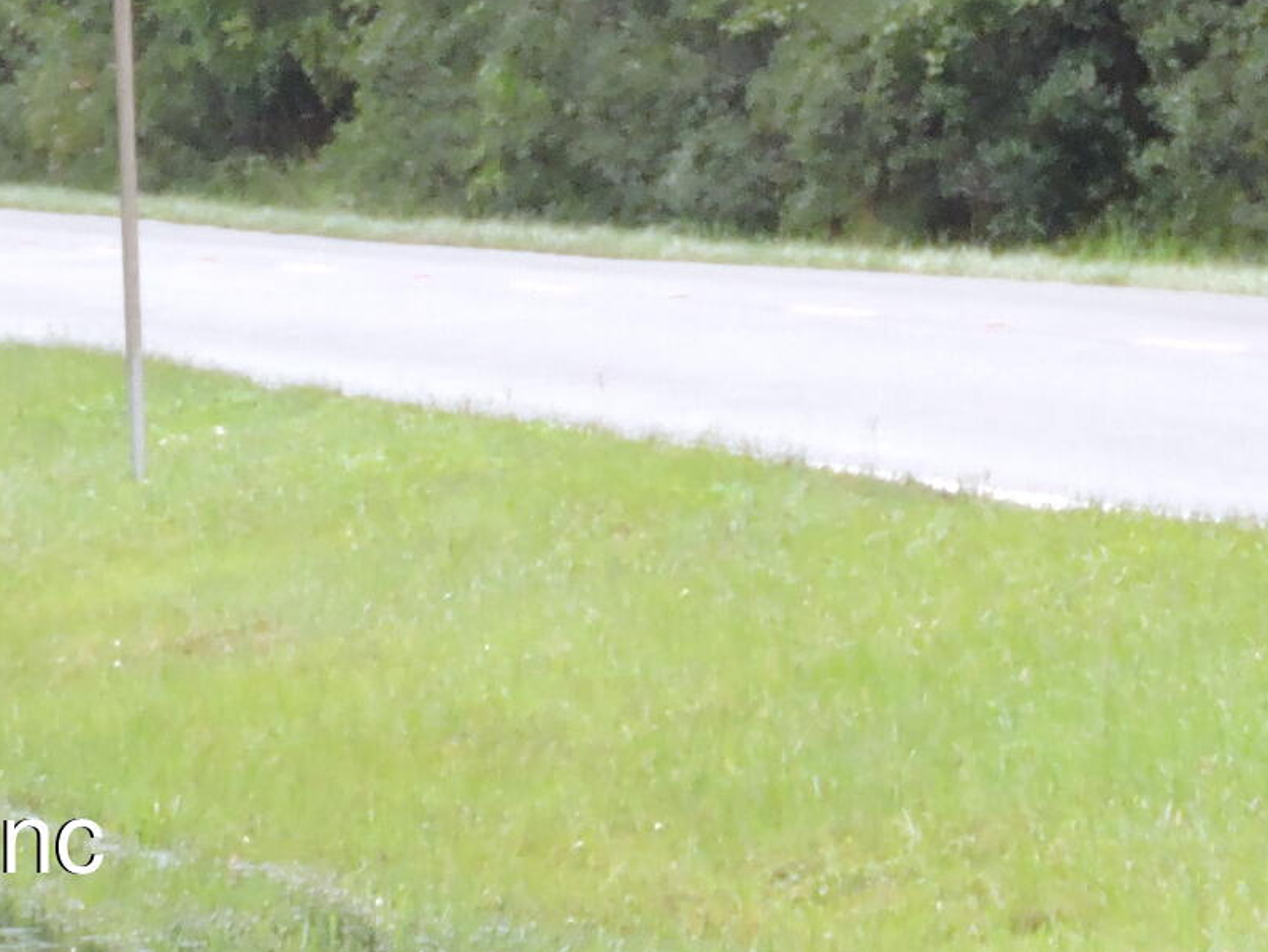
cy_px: -784
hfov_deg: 3.1
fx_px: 23381
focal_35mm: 638
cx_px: 1563
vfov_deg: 2.3
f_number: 4.5
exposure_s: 1/125
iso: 360
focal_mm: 30.3
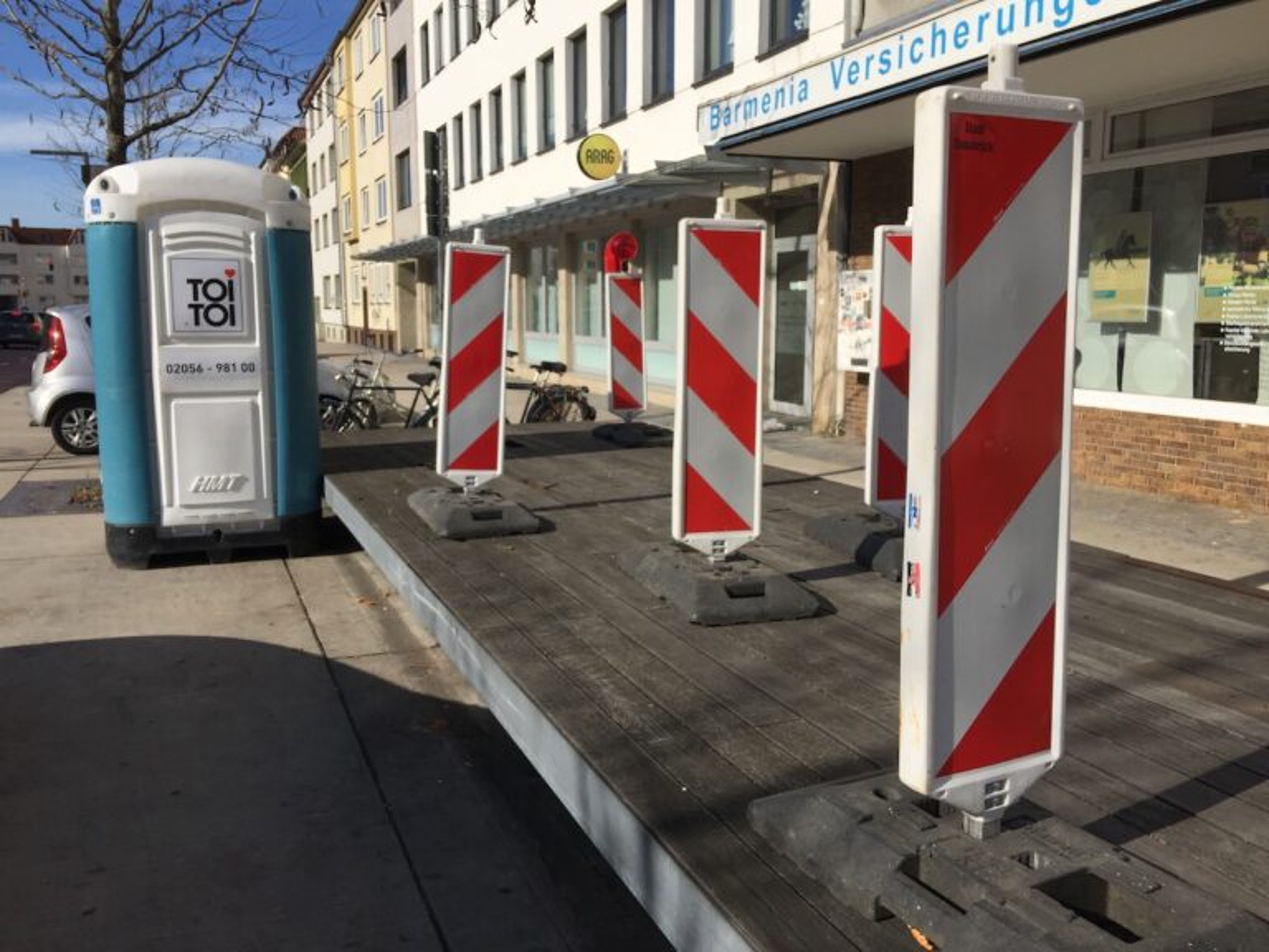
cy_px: 476
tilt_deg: -9.1
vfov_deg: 48.2
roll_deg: -0.5
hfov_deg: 61.7
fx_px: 1063
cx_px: 634
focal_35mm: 29
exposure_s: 1/3049
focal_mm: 4.15
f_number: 2.2
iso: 32
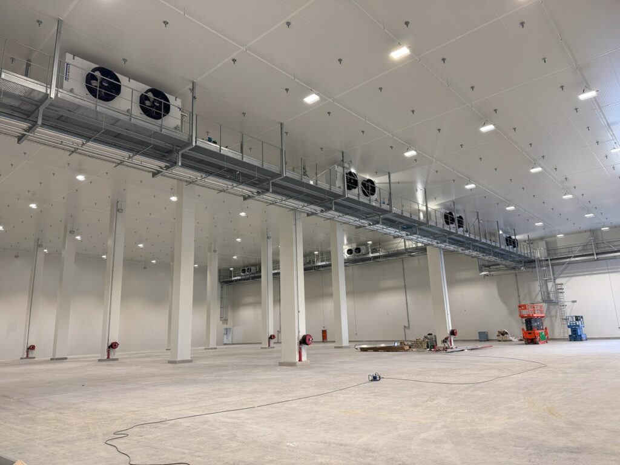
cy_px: 232
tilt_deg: +14.5
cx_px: 310
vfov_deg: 56.8
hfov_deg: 71.6
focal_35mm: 24
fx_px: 430
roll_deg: +3.3
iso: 100
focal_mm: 6.76
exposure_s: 1/50
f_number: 1.78
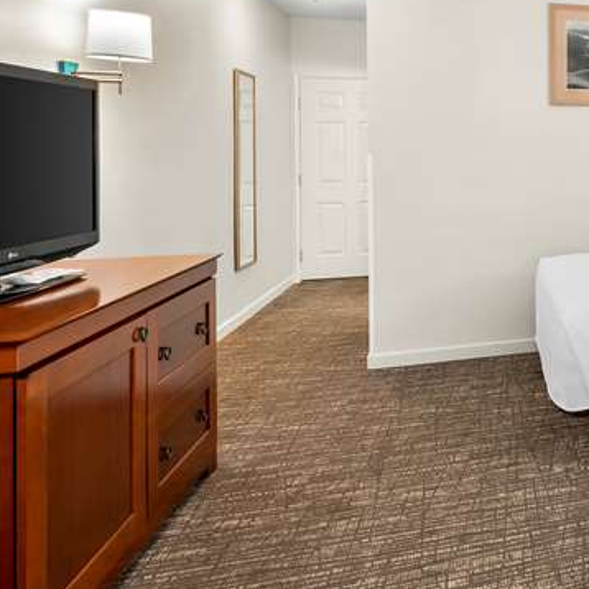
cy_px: 198
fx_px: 655
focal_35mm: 34
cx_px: 710
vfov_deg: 47.7
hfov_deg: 36.9
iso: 250
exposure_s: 1
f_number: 10
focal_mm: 14
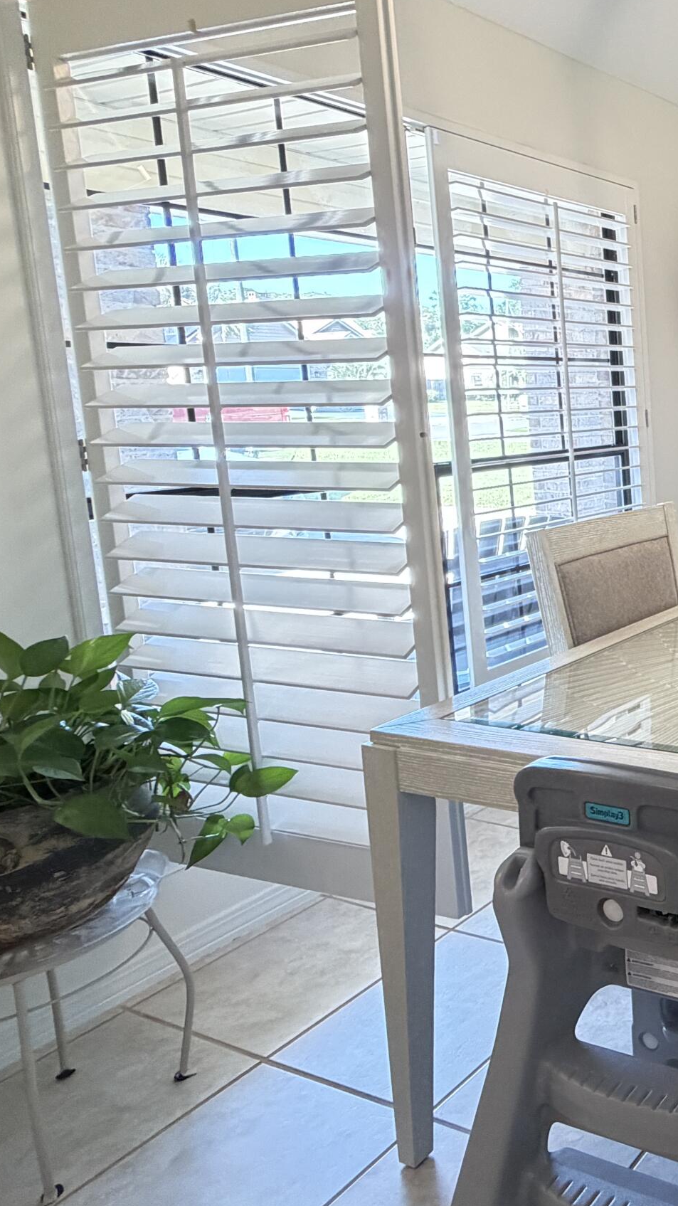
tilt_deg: -6.8
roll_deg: +0.8
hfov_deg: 30.1
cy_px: 484
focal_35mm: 27
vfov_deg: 69.2
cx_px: 956
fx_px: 863
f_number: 2.2
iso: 400
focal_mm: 2.22
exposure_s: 1/60
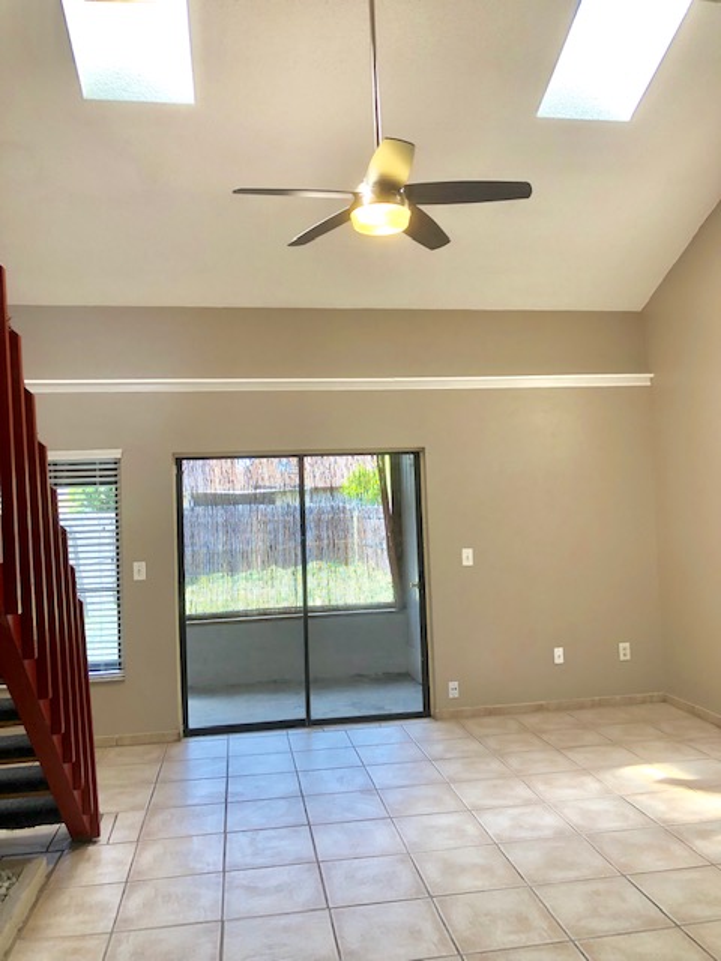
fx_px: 778
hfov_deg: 49.7
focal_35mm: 28
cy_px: 480
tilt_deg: +4.0
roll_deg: +2.1
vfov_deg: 63.4
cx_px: 360
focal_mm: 4
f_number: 1.8
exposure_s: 1/120
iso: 64
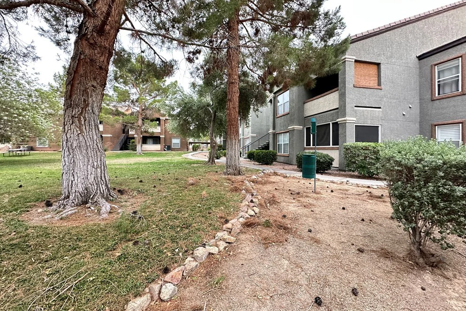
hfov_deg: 100.4
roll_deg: -0.2
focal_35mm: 15
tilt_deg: +1.7
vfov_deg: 77.3
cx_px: 237
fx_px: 194
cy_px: 146
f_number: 2.2
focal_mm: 2.22
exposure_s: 1/99
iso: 250
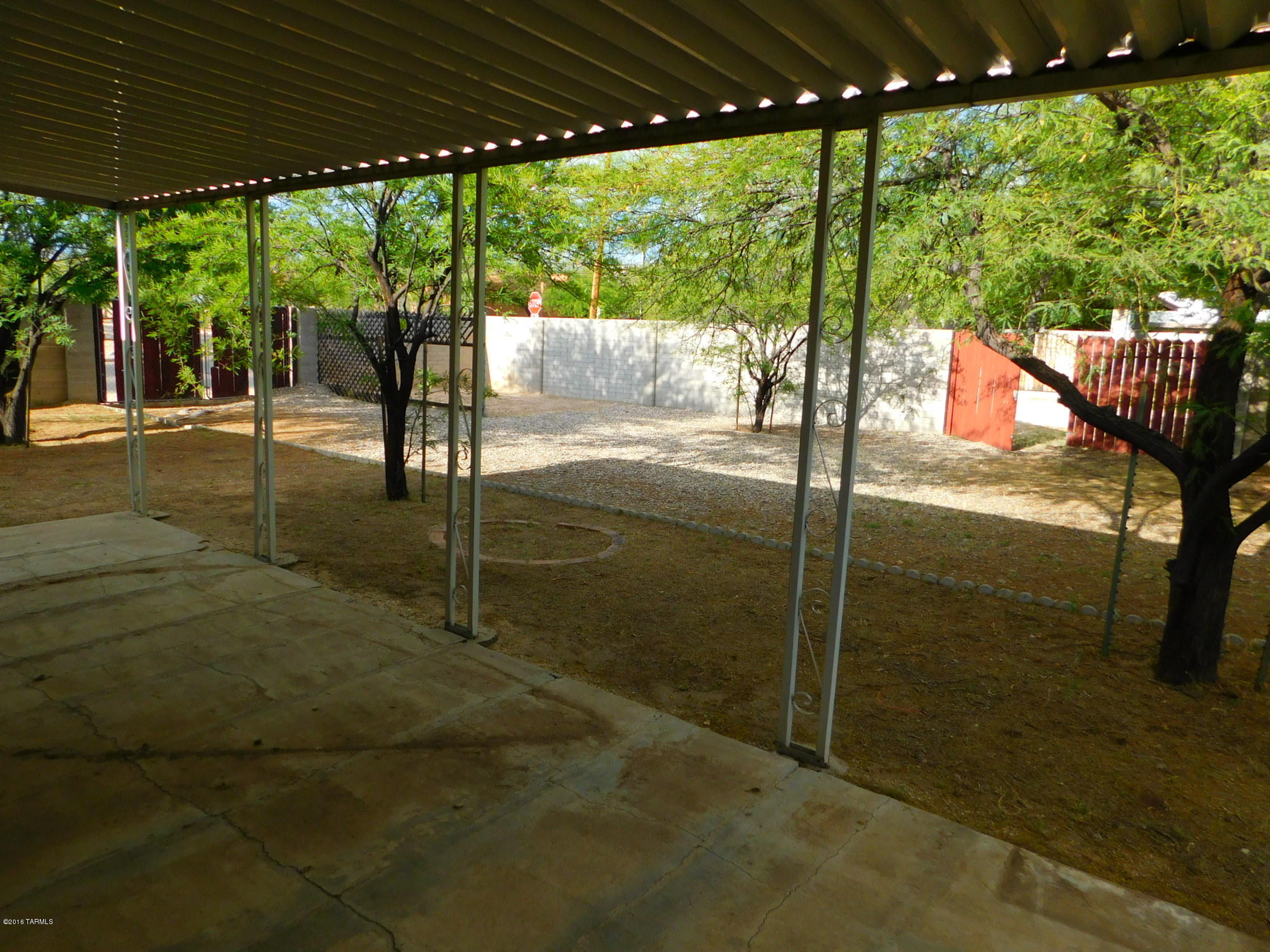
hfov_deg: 73.9
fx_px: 844
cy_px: 476
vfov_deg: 58.9
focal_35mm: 23
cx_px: 635
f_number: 3
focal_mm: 4
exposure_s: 1/800
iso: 125
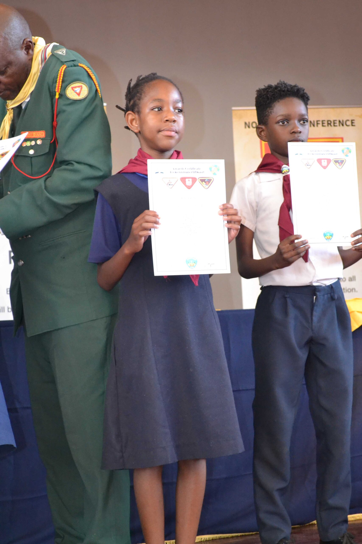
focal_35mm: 69
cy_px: 272
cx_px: 181
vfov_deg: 29.2
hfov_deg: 19.7
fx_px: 1041
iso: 3200
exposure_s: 1/60
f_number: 5.3
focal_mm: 46
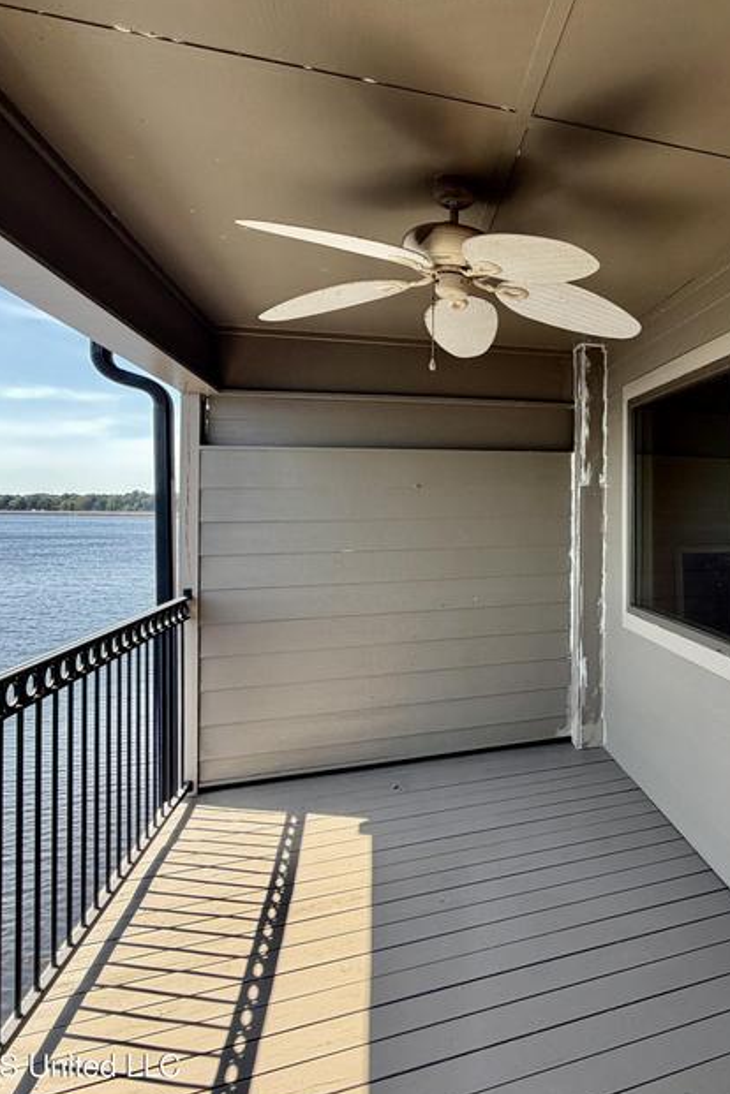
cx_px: 604
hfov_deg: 56.5
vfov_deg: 84.0
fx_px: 608
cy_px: 553
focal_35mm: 20
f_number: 2.2
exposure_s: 1/270
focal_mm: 2.22
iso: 50
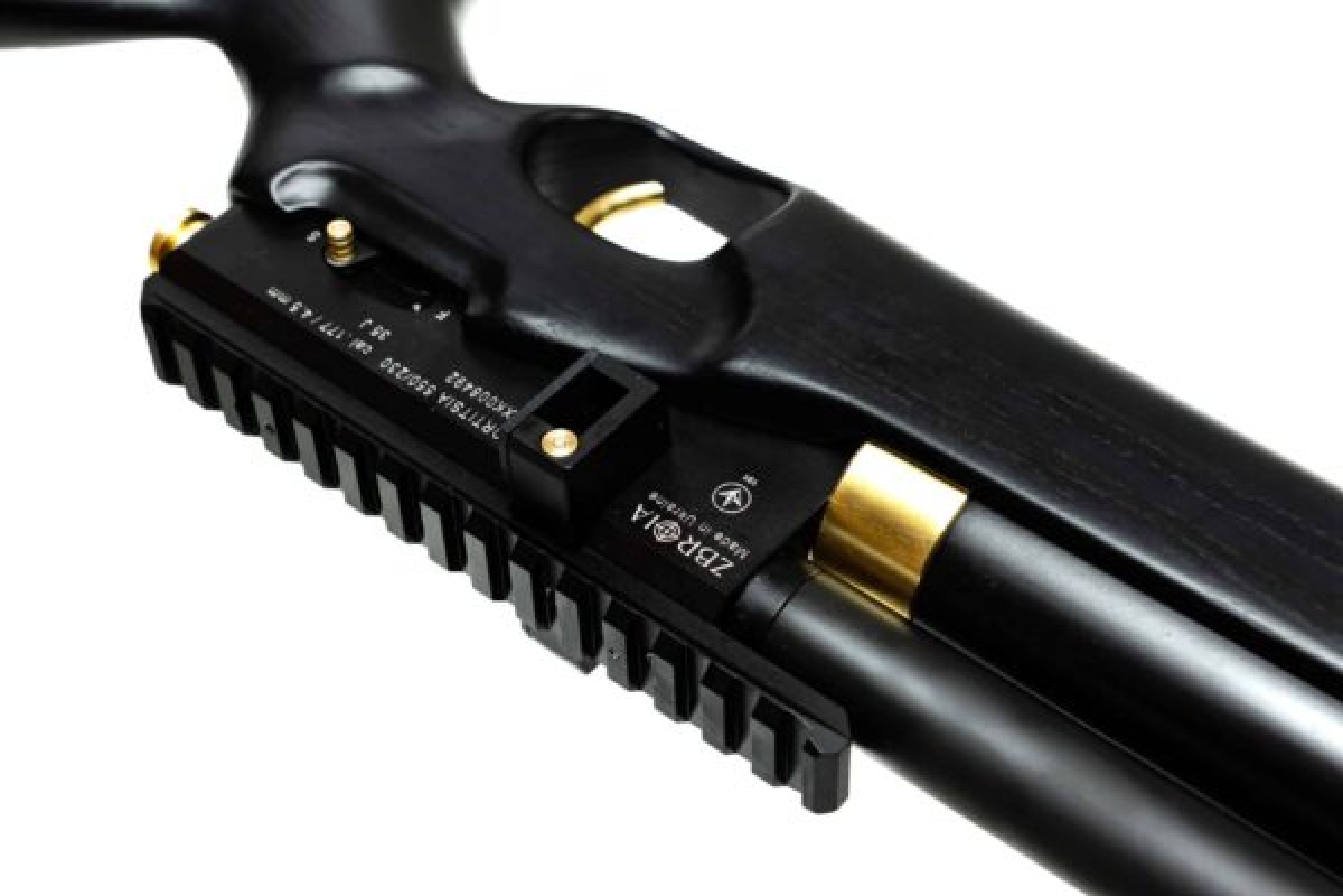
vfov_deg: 18.2
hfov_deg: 27.0
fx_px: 2798
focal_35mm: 75
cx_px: 672
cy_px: 448
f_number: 6.3
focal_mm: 50
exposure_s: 1/125
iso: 400
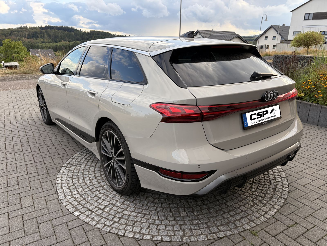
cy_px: 123
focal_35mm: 26
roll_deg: -0.8
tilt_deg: -17.5
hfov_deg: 67.3
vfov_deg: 53.1
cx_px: 164
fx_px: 246
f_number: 1.6
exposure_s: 1/694
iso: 50
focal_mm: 5.96
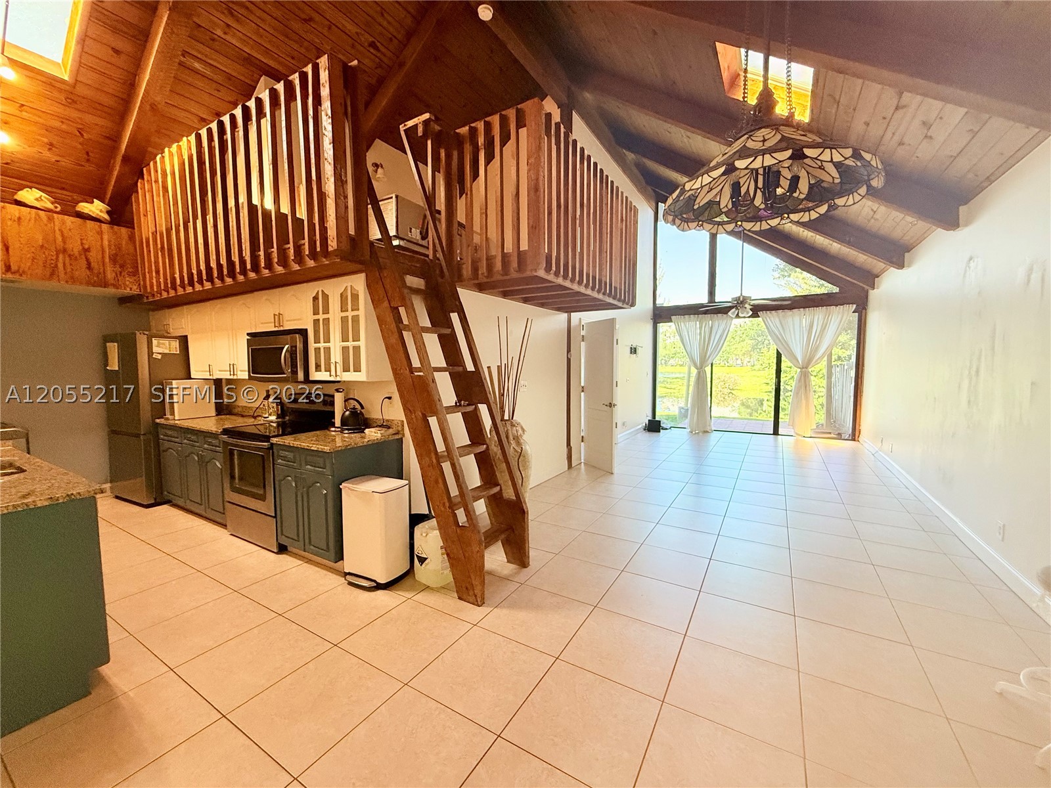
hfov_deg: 102.1
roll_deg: +0.4
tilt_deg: -4.1
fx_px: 425
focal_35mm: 14
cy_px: 394
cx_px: 526
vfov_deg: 85.7
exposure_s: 1/120
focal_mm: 2.22
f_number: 2.2
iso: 320
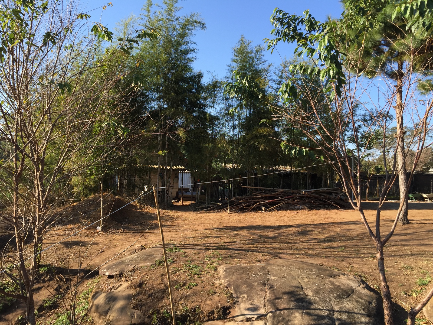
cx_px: 216
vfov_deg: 48.2
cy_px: 162
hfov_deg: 61.7
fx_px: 363
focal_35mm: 29
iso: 32
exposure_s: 1/719
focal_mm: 4.15
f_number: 2.2
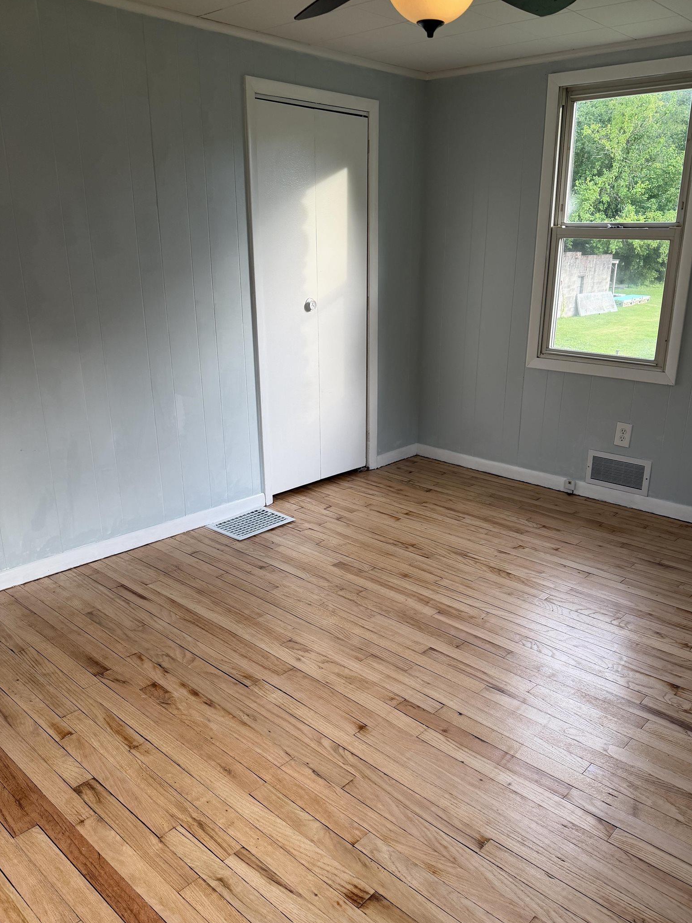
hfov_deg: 51.2
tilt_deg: -19.4
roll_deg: -1.1
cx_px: 387
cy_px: 493
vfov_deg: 65.3
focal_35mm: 27
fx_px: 720
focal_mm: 6.76
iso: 125
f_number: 1.78
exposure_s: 1/120
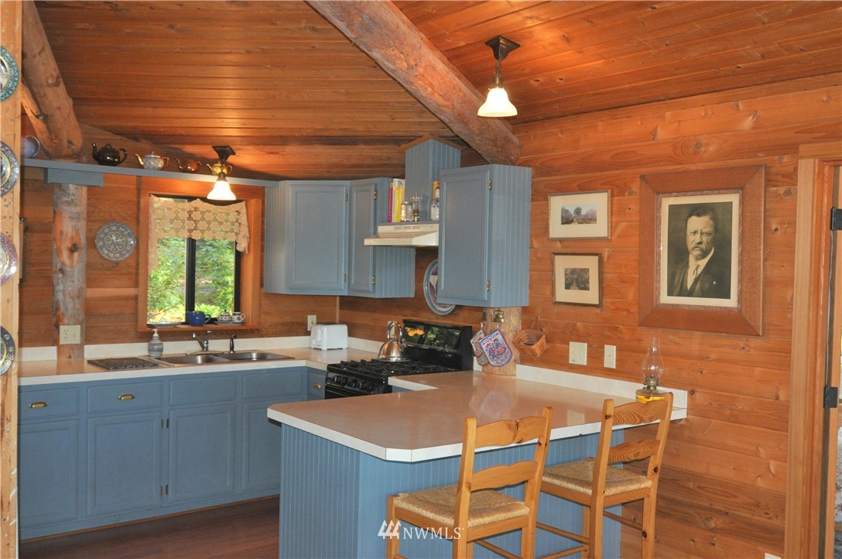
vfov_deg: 36.8
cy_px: 280
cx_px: 421
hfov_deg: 53.2
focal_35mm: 36
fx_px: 841
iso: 800
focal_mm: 24
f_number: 4
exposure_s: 1/60
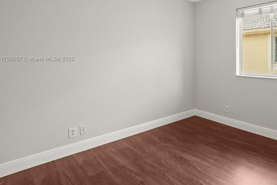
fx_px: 169
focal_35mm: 22
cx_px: 196
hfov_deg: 74.8
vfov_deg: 55.8
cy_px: 59
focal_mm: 10
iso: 360
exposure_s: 1/15
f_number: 8
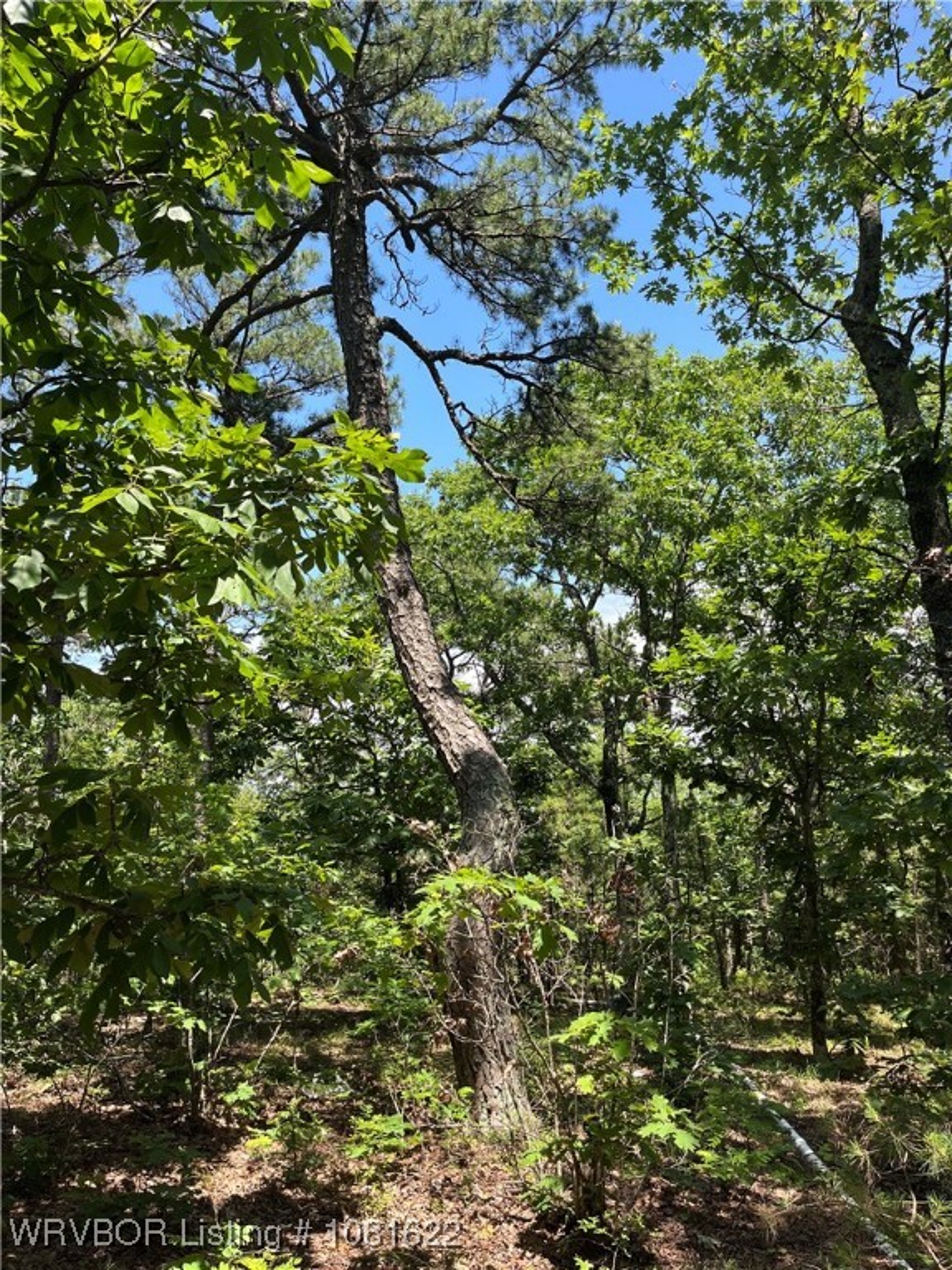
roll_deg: +0.3
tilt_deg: +9.9
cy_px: 635
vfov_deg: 67.3
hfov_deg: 53.1
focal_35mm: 26
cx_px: 476
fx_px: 953
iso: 50
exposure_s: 1/845
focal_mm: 5.1
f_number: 1.6
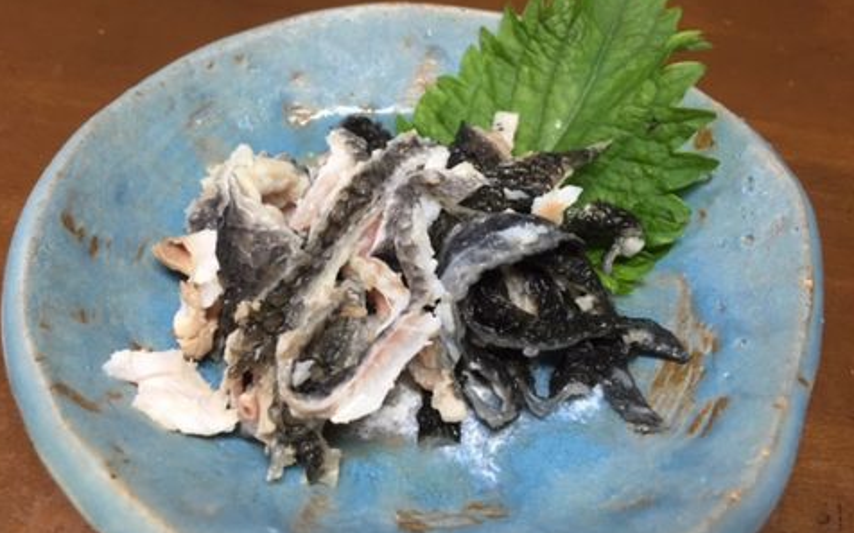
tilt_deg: -49.7
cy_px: 244
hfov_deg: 61.3
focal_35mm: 31
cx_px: 425
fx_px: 721
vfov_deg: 40.5
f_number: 2.2
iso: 160
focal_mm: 4.15
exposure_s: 1/33
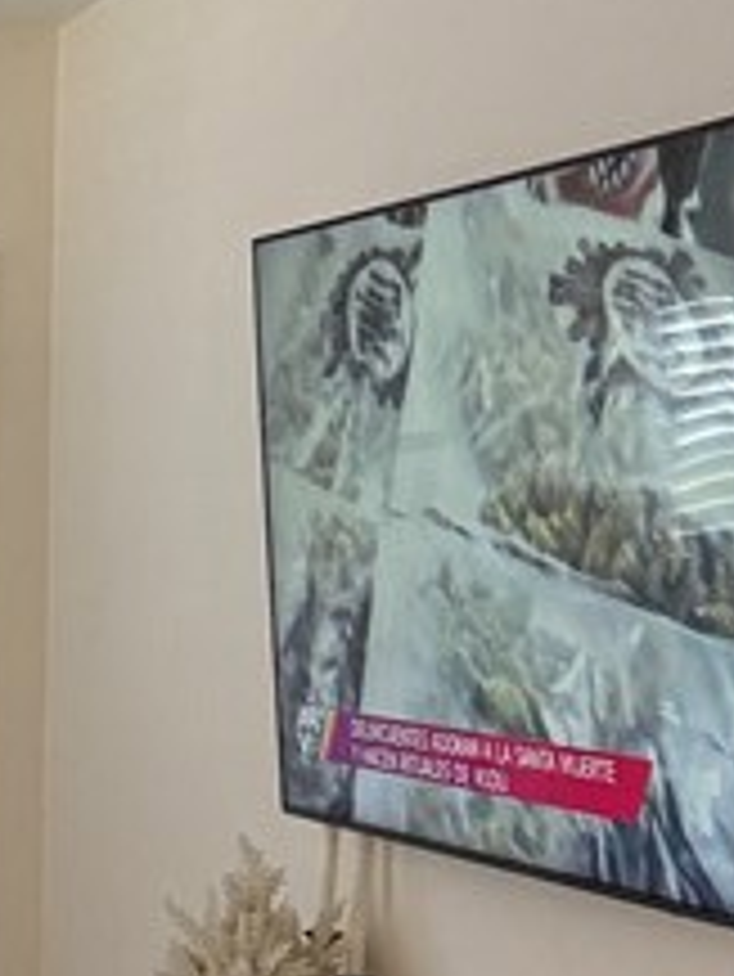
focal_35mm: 113
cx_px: -932
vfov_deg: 17.2
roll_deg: +0.2
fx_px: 3192
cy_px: 832
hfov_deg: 11.3
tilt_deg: -4.5
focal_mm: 6.76
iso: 250
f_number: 1.78
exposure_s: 1/120
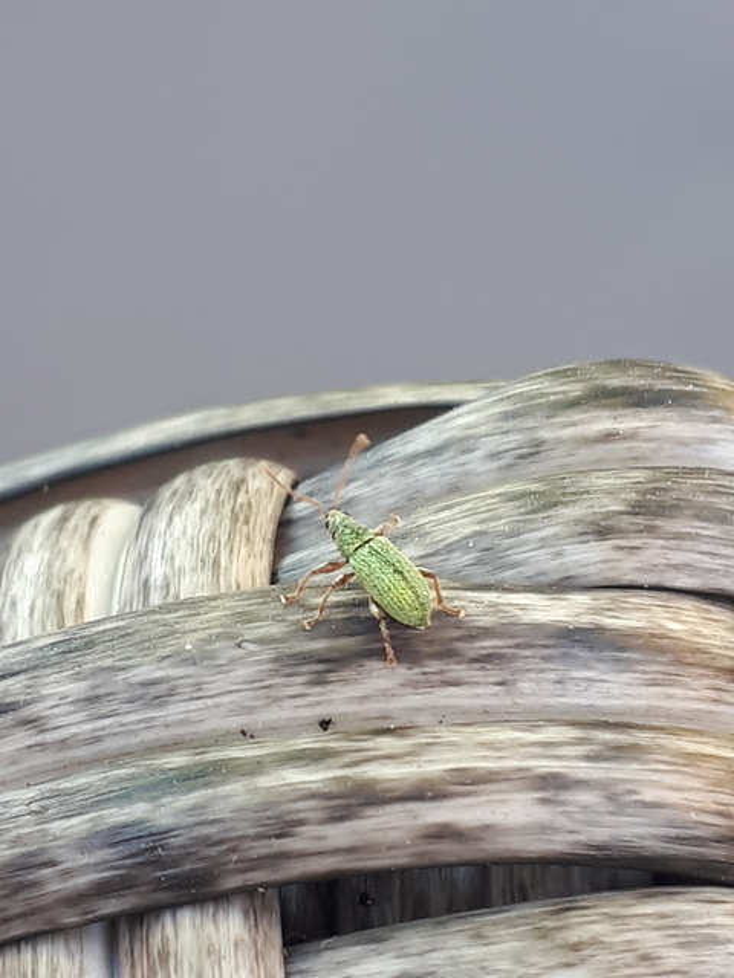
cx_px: 367
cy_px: 489
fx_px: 763
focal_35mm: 27
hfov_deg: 51.4
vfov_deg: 65.3
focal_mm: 3.6
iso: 50
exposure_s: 1/33
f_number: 1.9
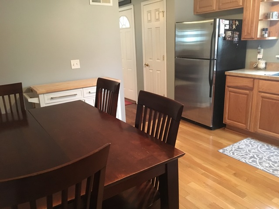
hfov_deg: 61.7
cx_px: 140
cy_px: 104
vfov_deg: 48.2
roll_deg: +1.8
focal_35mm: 29
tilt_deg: -16.3
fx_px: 234
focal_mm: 4.15
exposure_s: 1/15
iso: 320
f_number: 2.2
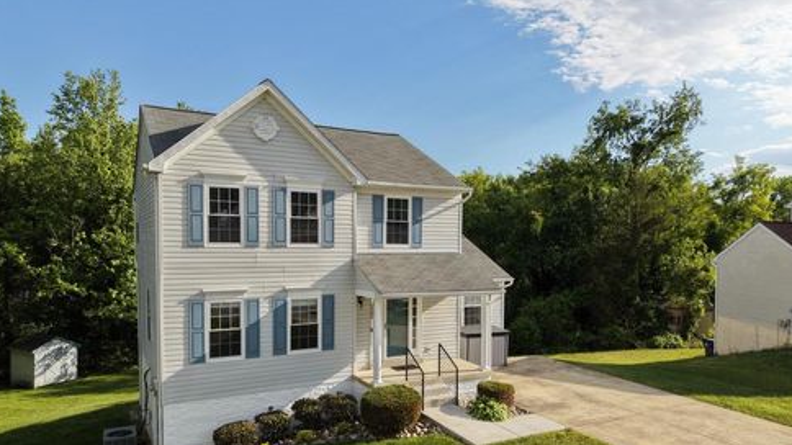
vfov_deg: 42.6
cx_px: 403
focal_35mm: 27
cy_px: 272
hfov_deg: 69.9
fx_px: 567
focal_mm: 8.67
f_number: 1.8
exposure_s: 1/50
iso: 250
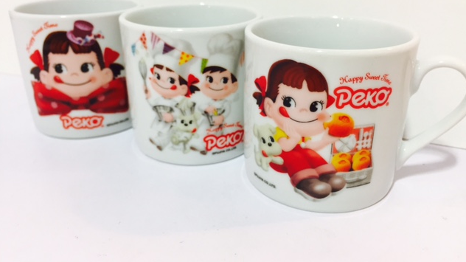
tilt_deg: -19.5
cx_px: 232
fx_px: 395
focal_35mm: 32
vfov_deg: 36.6
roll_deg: -2.2
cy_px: 111
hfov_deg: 61.0
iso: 100
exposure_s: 1/33
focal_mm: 4.15
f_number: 2.2
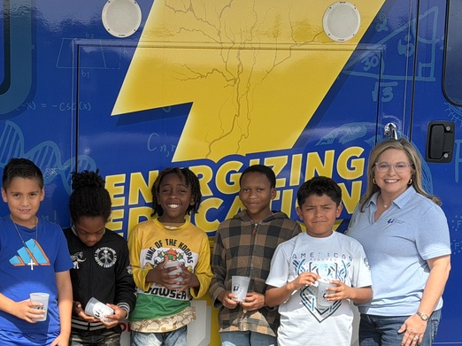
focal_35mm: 92
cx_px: 73
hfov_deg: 21.0
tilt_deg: -9.6
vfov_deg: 15.8
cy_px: 316
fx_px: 1227
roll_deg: -0.1
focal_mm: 6.76
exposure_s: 1/2865
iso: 80
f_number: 1.78
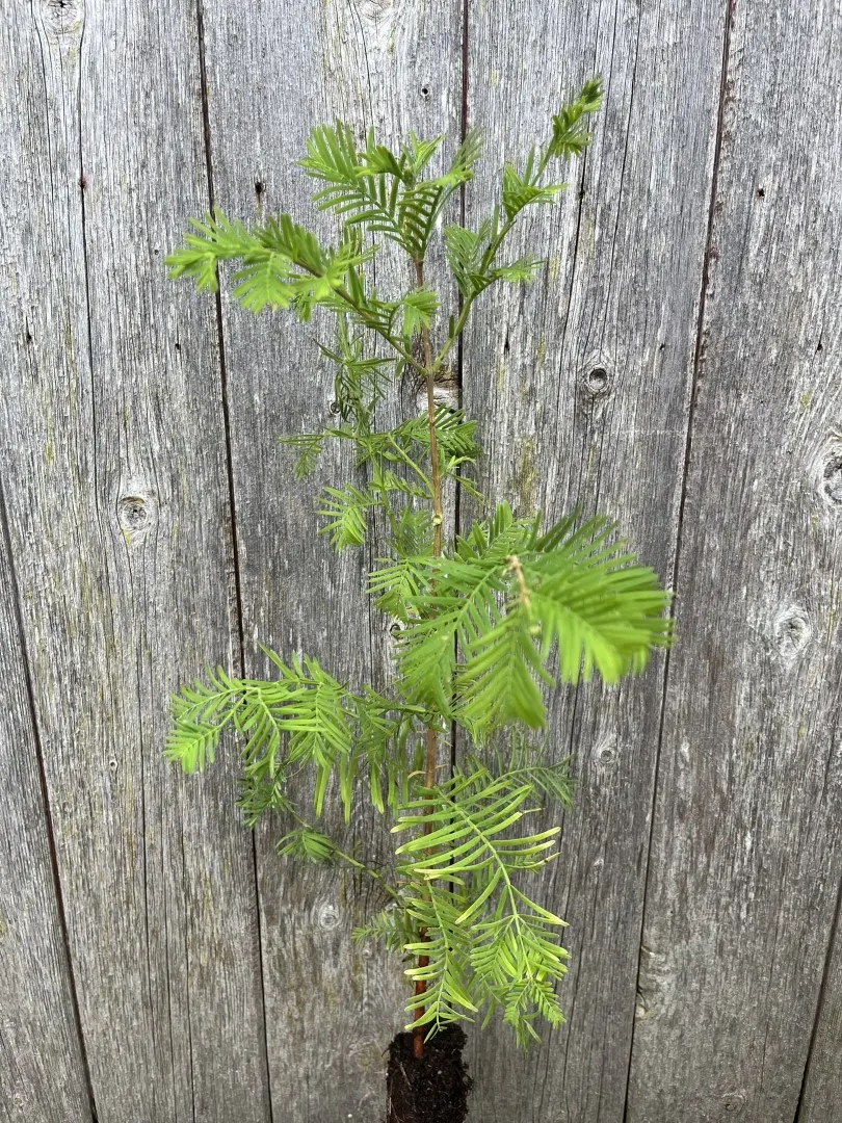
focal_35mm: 26
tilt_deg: -16.2
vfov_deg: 67.3
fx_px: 843
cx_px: 421
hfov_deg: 53.1
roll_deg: -0.3
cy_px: 562
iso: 50
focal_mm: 5.1
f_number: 1.6
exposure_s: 1/415
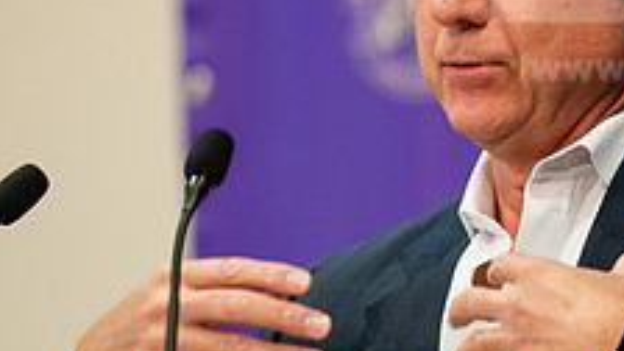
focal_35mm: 815
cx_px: 404
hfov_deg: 2.7
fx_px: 13485
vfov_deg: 1.5
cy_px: 127
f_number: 2.8
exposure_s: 1/200
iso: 2500
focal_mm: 300
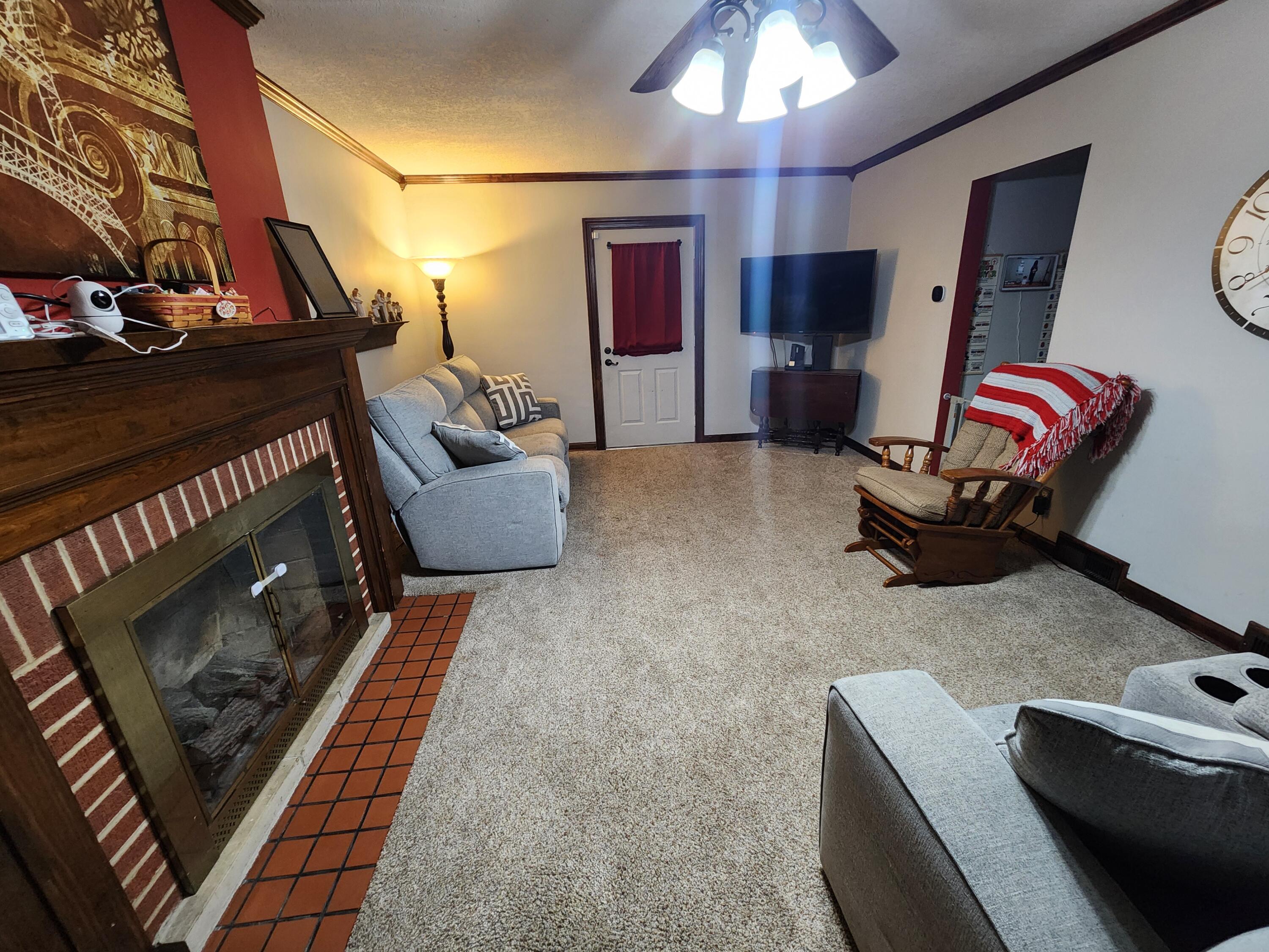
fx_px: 477
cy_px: 476
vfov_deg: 89.9
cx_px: 634
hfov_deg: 106.2
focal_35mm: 13
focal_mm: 2.2
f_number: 2.2
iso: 400
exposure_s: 1/30
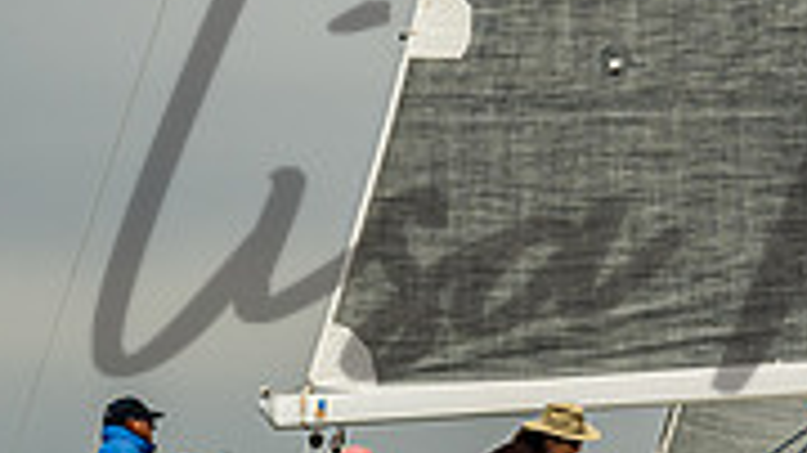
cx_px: 1079
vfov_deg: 3.5
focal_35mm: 348
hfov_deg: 6.2
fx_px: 7442
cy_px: 186
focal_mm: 101
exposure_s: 1/1600
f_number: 6.3
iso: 400
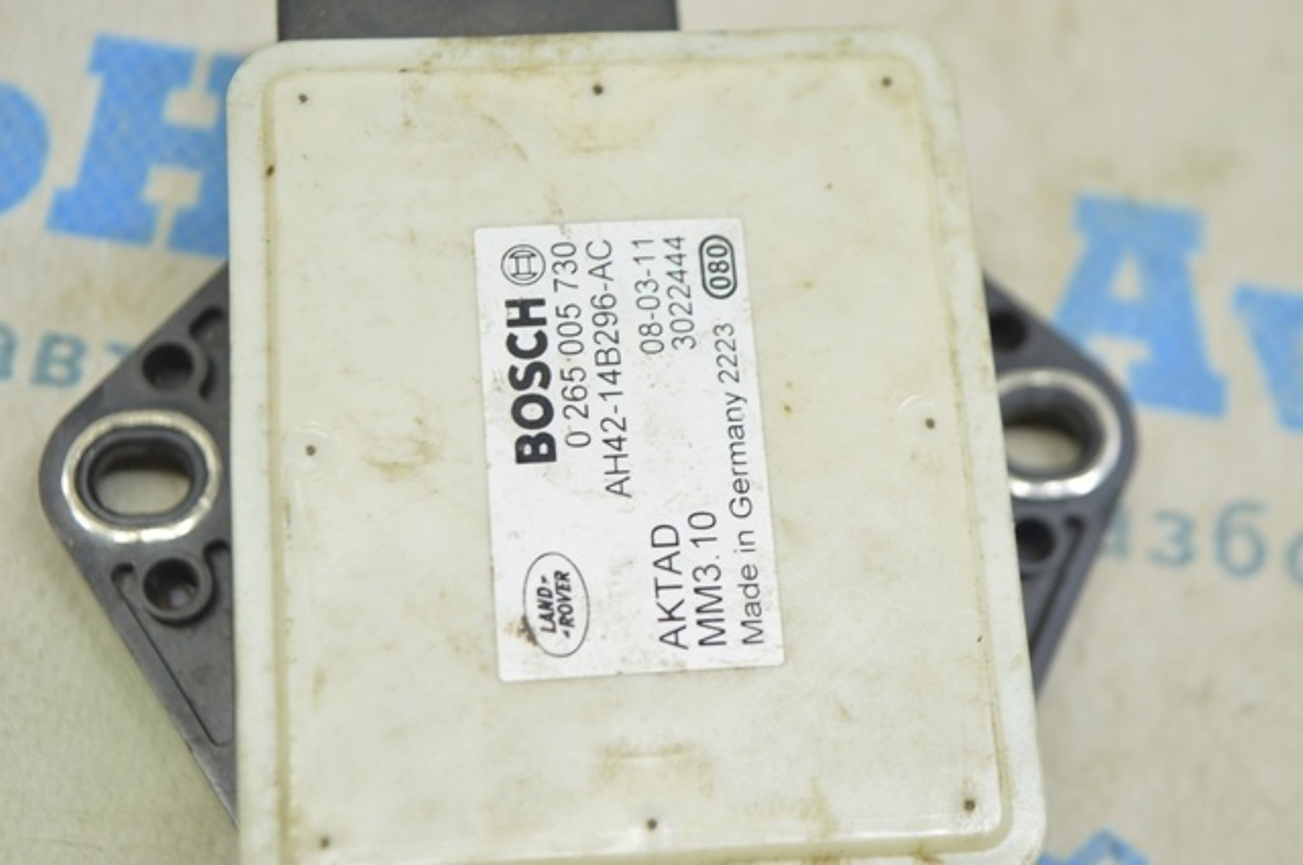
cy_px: 432
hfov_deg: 29.3
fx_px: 2494
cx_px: 652
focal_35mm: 69
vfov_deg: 19.7
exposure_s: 1/20
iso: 400
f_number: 5.6
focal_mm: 46
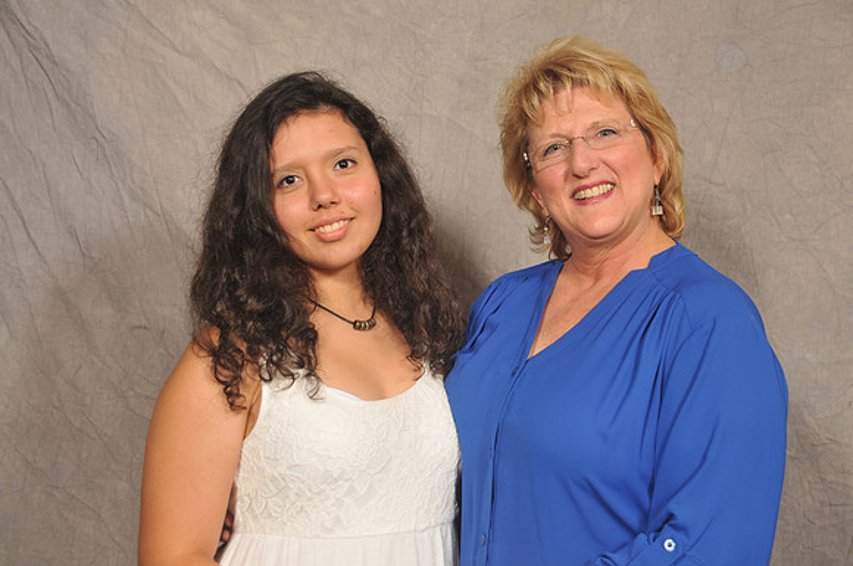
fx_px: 1704
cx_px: 426
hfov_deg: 28.1
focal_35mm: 72
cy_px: 283
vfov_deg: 18.9
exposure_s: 1/125
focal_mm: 48
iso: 200
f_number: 5.6
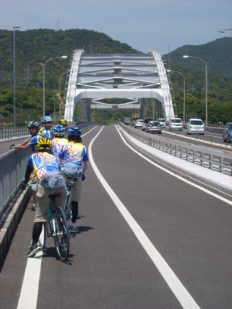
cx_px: 116
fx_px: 937
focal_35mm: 105
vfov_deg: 18.7
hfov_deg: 14.1
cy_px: 154
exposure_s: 1/176
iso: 64
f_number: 9.3
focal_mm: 17.1
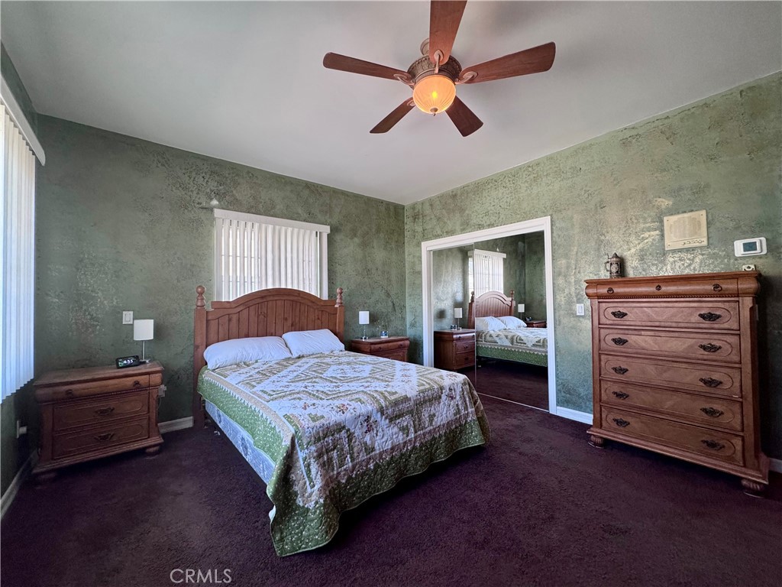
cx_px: 391
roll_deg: +0.7
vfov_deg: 85.7
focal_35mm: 14
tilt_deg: +0.5
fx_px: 316
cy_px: 294
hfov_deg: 102.1
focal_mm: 2.22
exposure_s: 1/120
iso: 320
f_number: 2.2
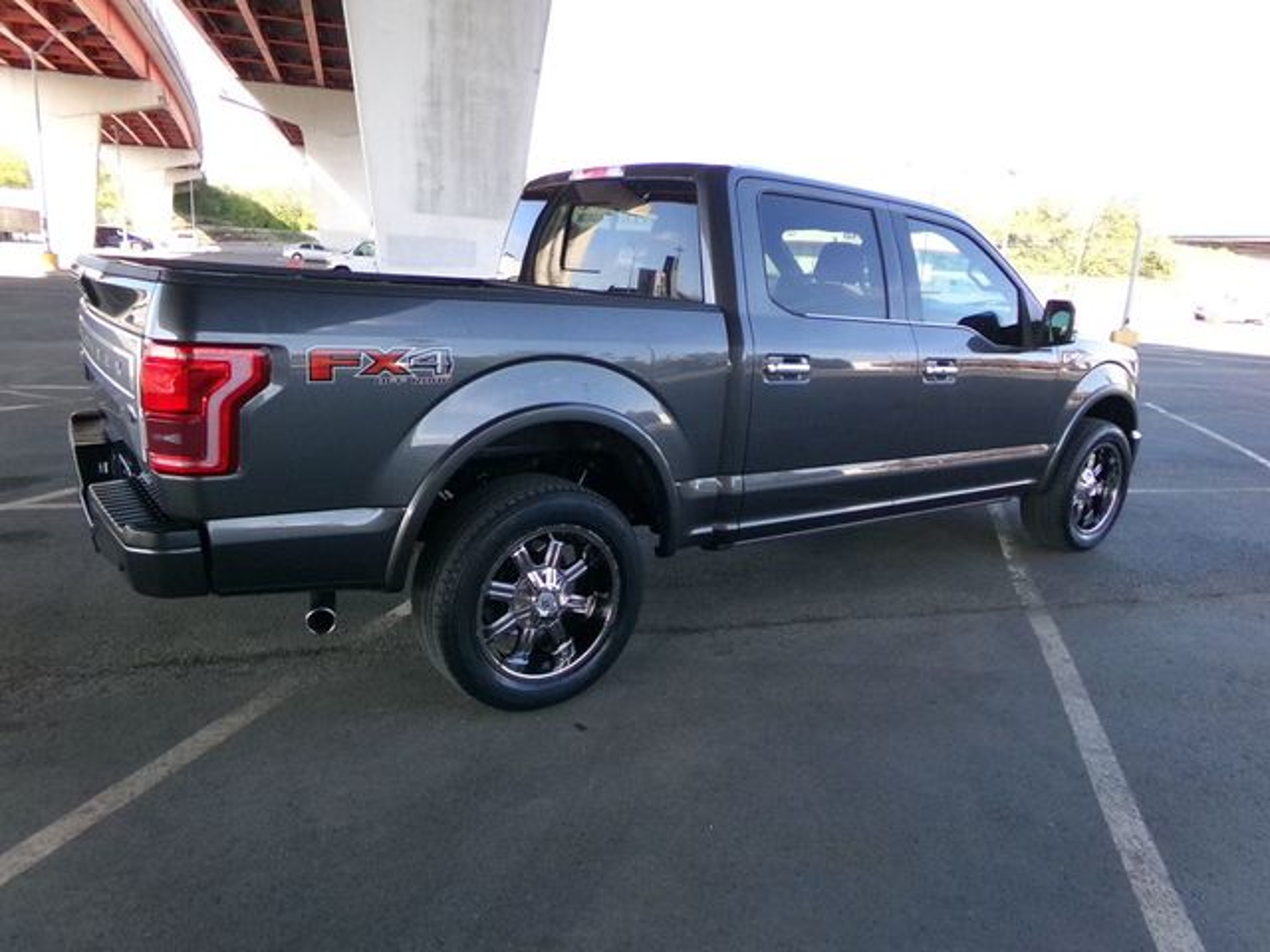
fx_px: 881
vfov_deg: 56.8
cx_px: 635
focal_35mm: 24
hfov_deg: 71.6
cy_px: 476
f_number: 11.07
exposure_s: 1/60
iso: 541
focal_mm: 4.3
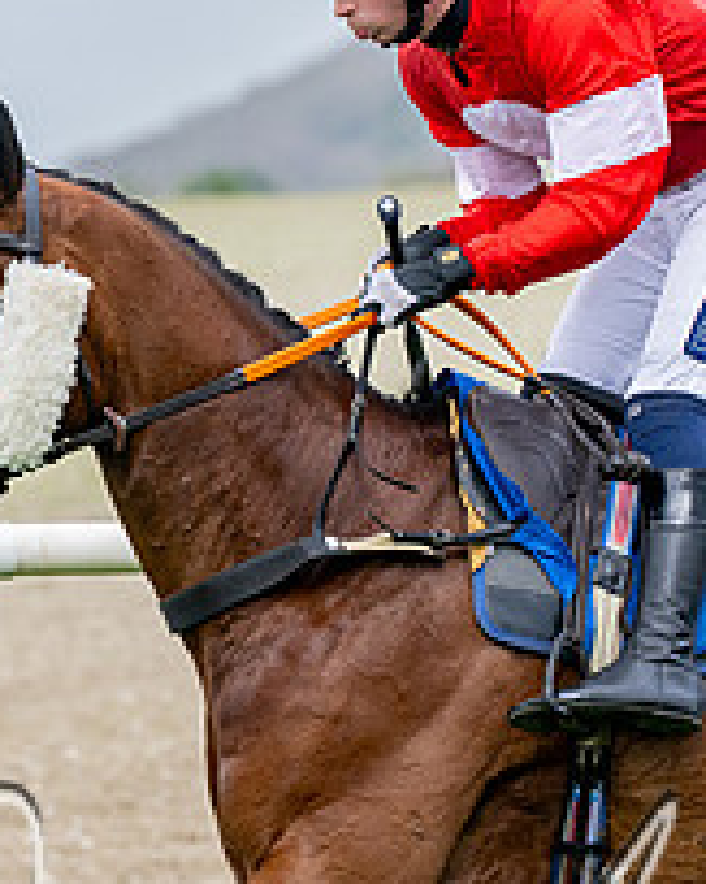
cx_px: 556
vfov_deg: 3.6
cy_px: 835
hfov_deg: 2.8
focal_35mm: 543
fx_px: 14193
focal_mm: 140
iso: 400
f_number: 4
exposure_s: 1/1250
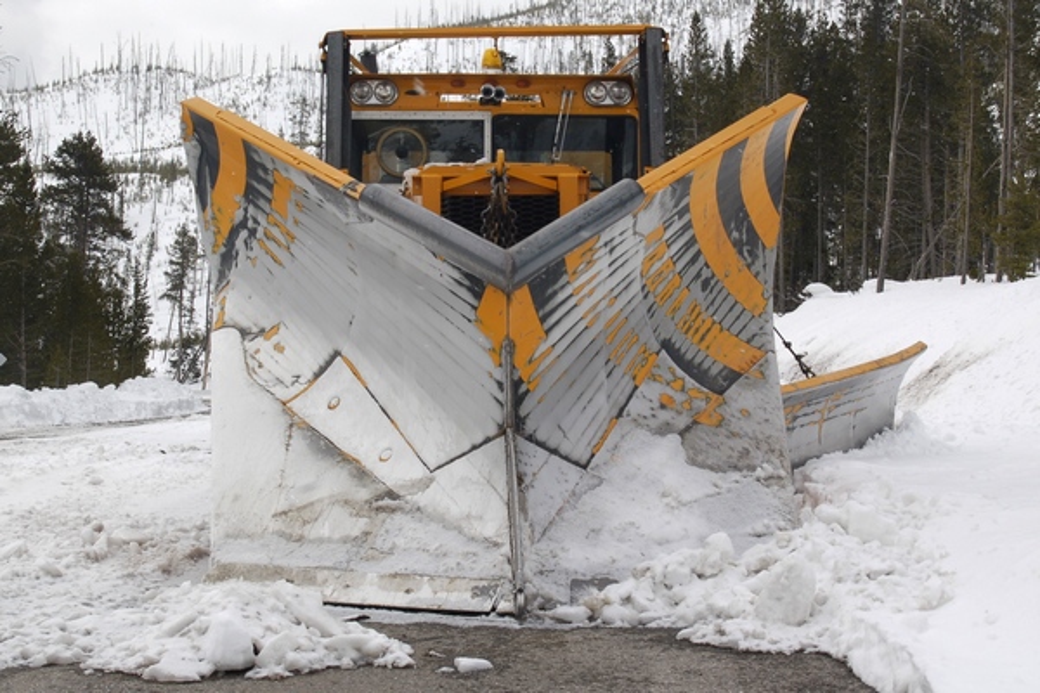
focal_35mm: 42
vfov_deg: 31.9
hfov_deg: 46.4
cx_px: 520
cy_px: 346
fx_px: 1213
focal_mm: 28
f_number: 13
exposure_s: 1/160
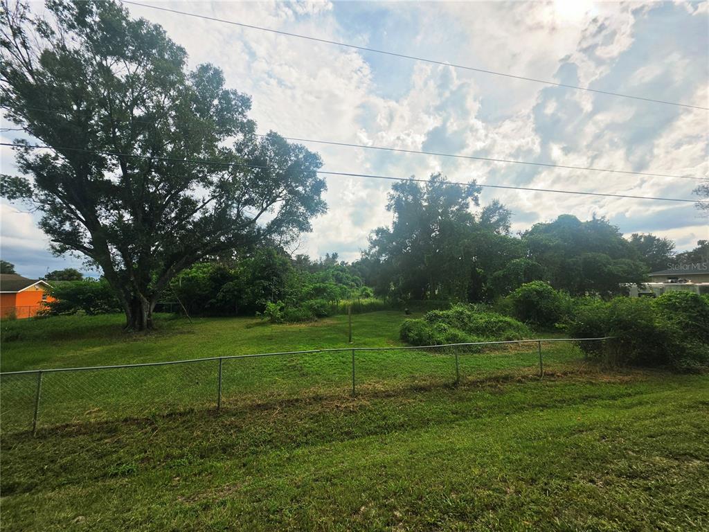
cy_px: 266
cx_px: 354
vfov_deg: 89.9
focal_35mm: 13
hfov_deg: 106.2
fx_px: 266
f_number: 1.9
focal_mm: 2.2
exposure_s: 1/5000
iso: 32
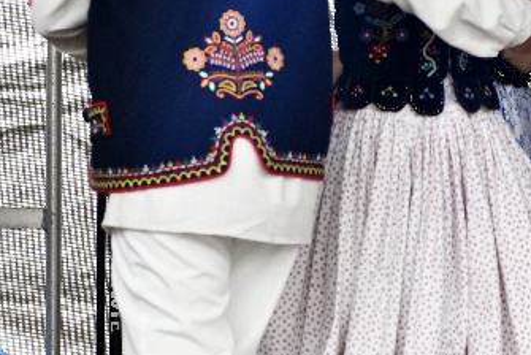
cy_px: 163
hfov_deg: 4.6
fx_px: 6602
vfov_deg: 3.1
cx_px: 319
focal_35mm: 447
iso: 2200
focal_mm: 125
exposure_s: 1/500
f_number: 6.3
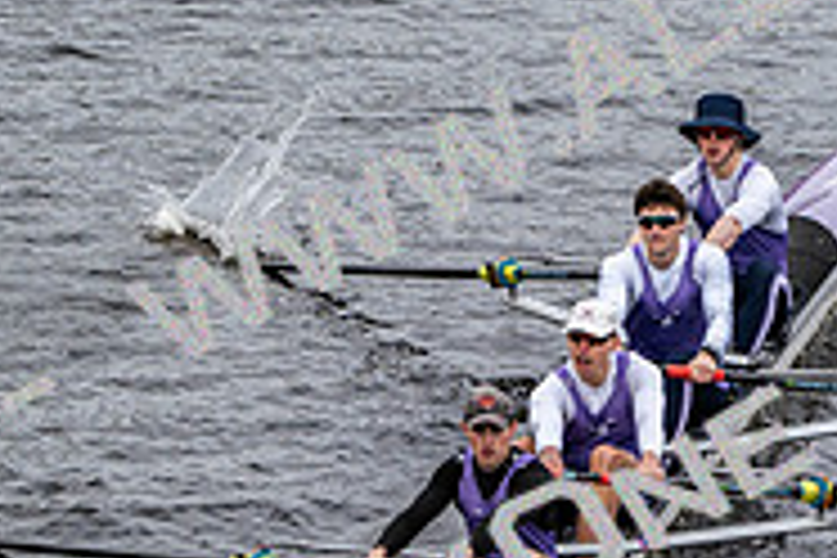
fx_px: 14507
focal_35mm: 624
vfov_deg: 2.2
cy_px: 371
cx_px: 684
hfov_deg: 3.3
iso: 250
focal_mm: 200
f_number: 2.8
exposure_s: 1/2000
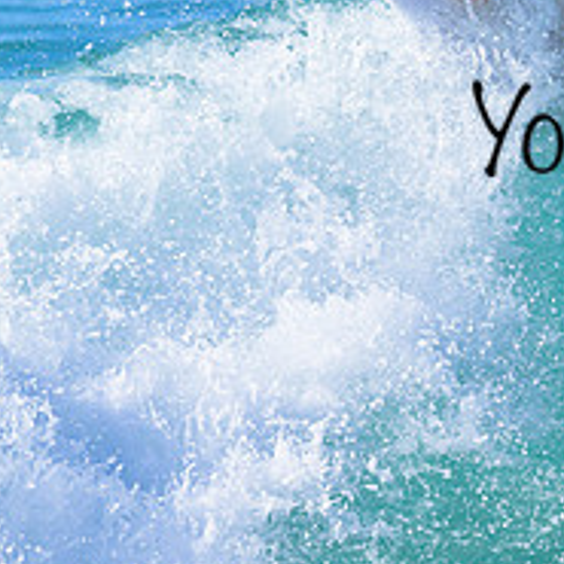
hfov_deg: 1.4
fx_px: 23595
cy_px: 102
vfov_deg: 1.4
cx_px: 787
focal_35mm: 1280
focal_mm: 480
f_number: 10
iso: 900
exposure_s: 1/2000
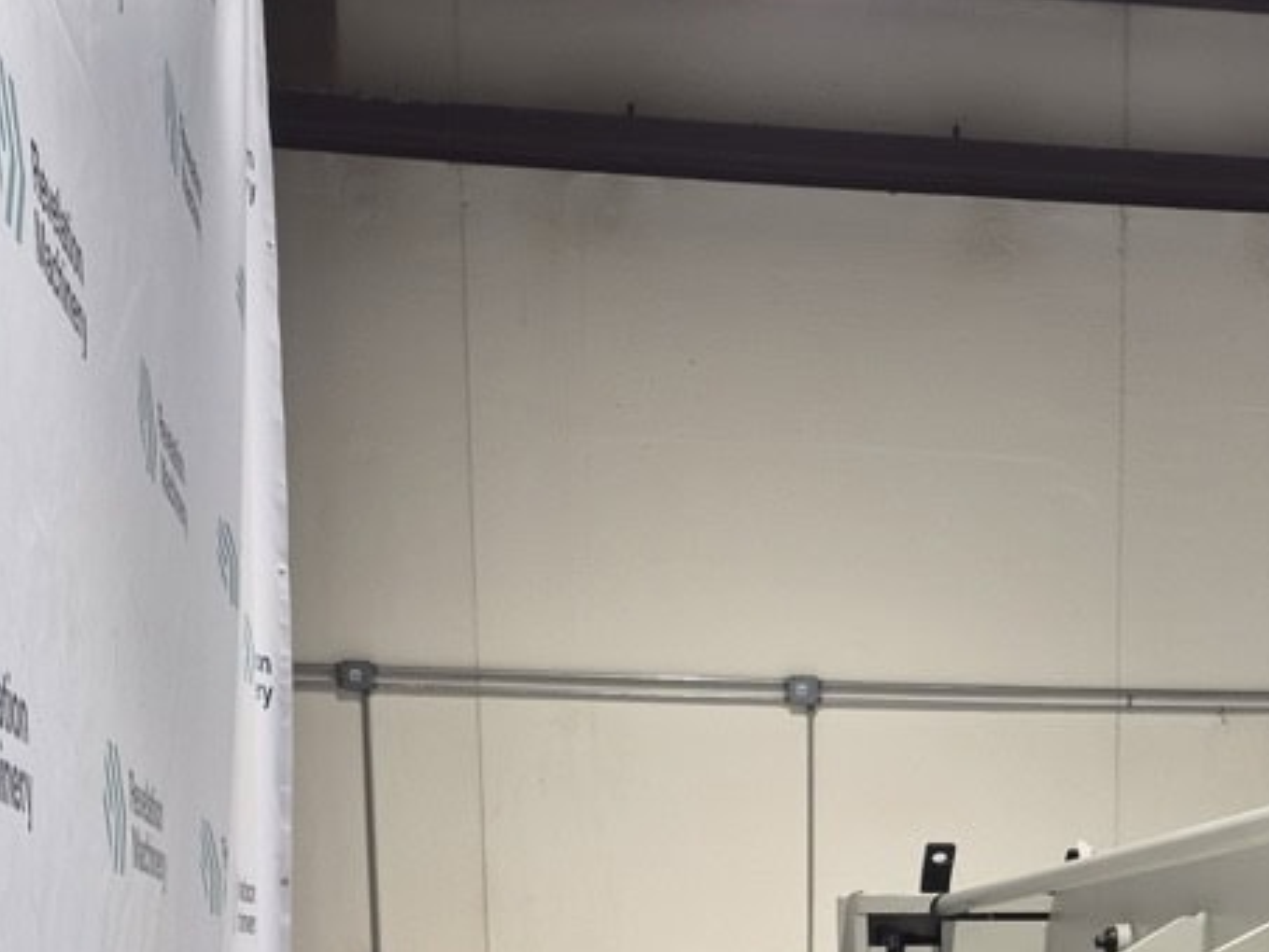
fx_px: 2383
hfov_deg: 29.3
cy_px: 1338
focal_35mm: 65
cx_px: 975
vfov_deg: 20.1
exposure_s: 1/120
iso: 160
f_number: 1.8
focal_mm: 5.4
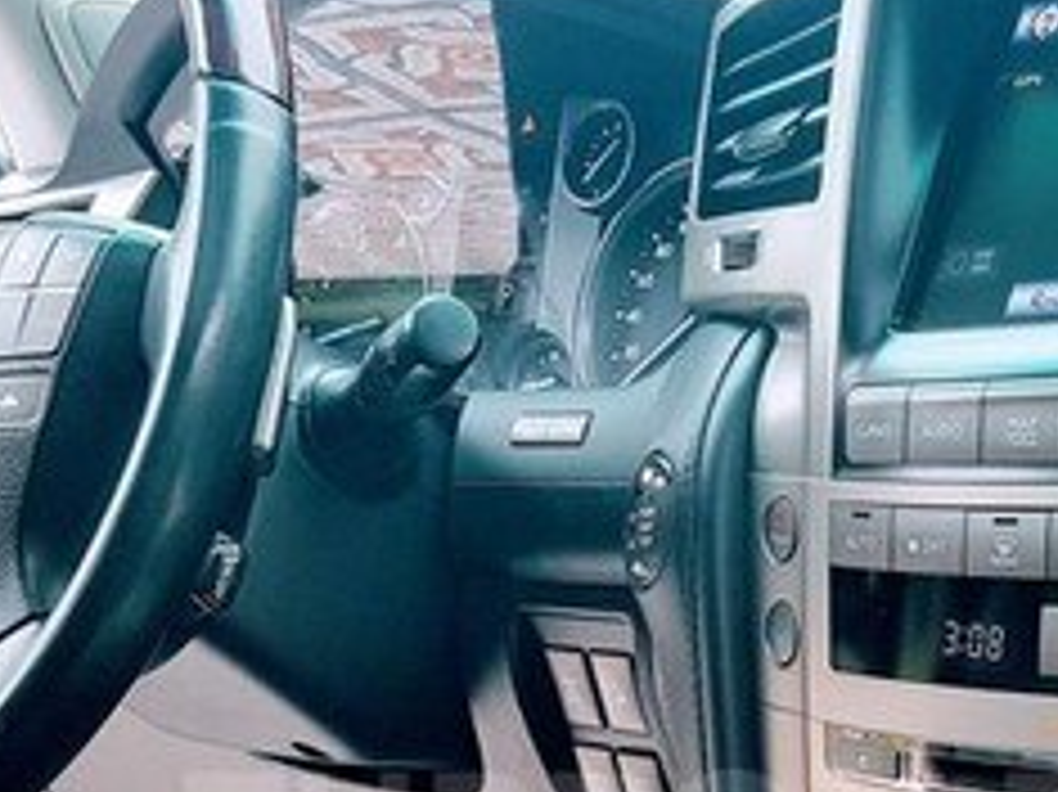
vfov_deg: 19.4
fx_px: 2230
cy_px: 839
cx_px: 644
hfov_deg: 26.6
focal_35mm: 73
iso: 64
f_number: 1.7
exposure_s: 1/50
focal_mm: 4.2
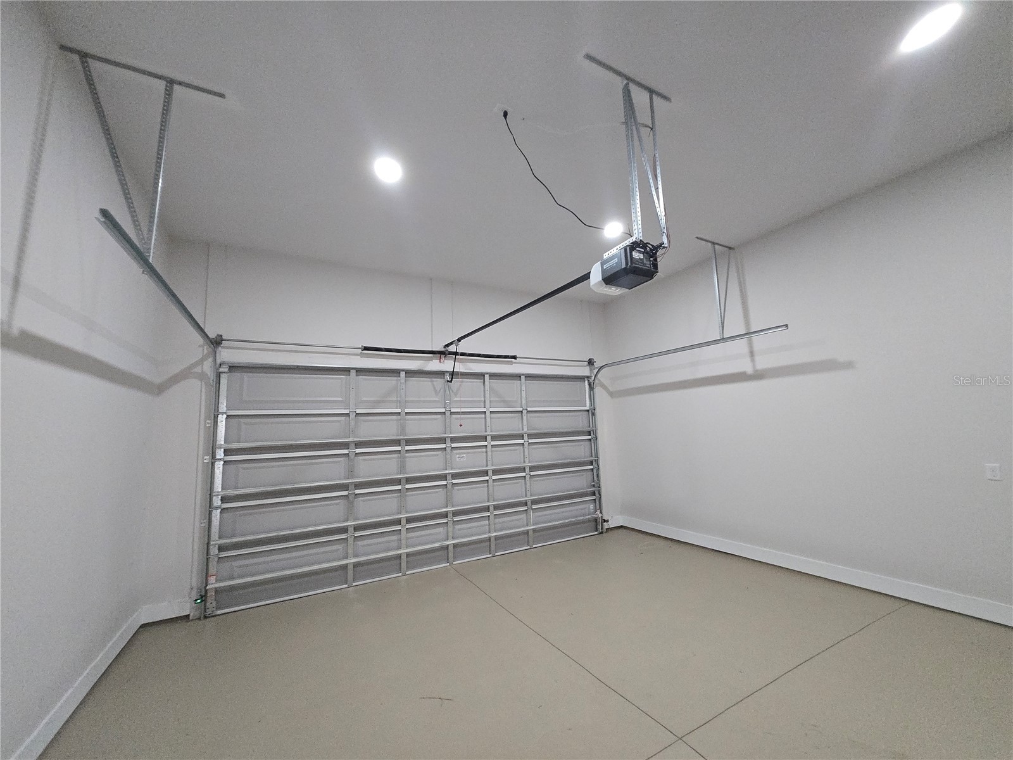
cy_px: 380
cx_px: 506
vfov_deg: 89.9
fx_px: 380
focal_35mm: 13
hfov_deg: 106.2
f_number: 2.2
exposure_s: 1/60
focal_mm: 1.7
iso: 500
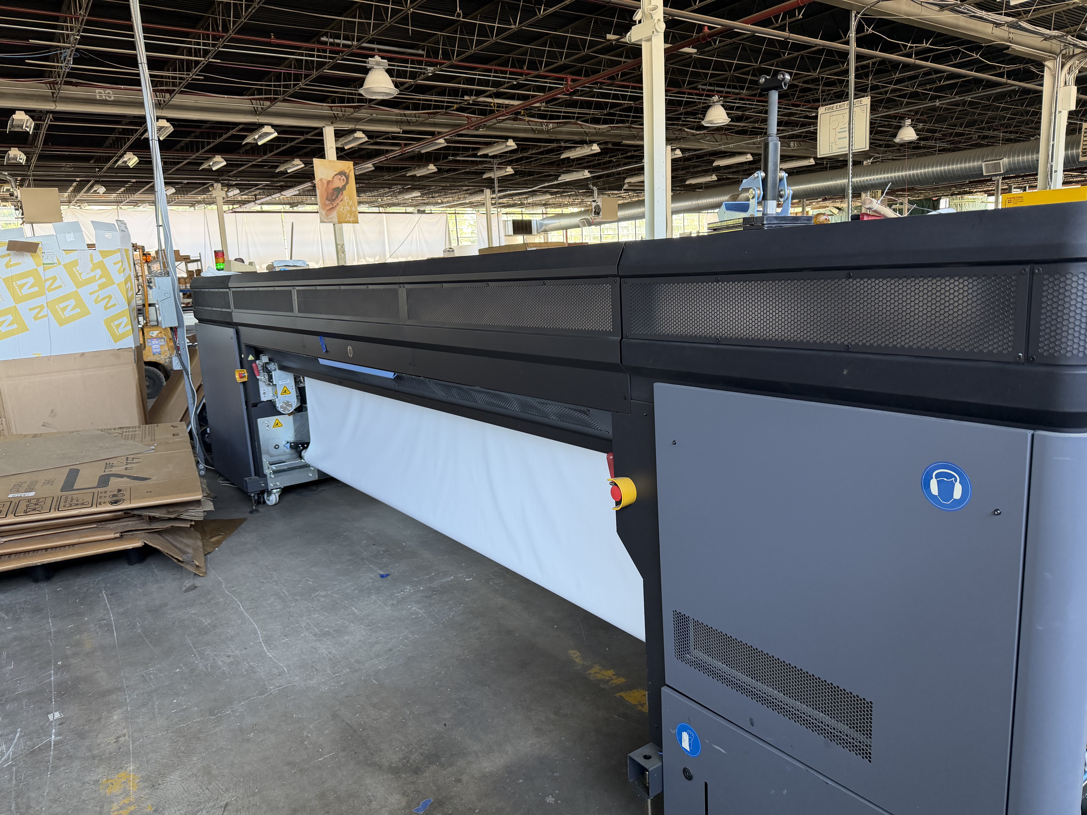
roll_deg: +3.4
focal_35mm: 24
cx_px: 544
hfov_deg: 71.6
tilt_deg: -11.8
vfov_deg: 56.8
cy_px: 408
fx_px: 754
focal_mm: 6.76
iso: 200
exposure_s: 1/96
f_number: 1.78
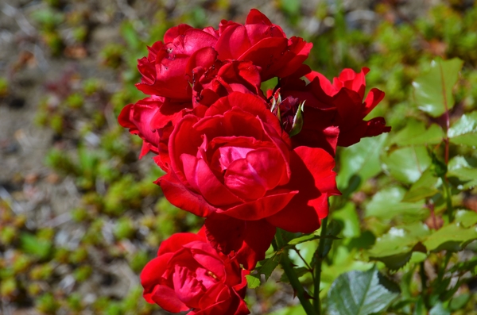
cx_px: 238
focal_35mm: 165
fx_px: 2181
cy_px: 158
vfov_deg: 8.3
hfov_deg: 12.5
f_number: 13
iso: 100
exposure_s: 1/250
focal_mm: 110
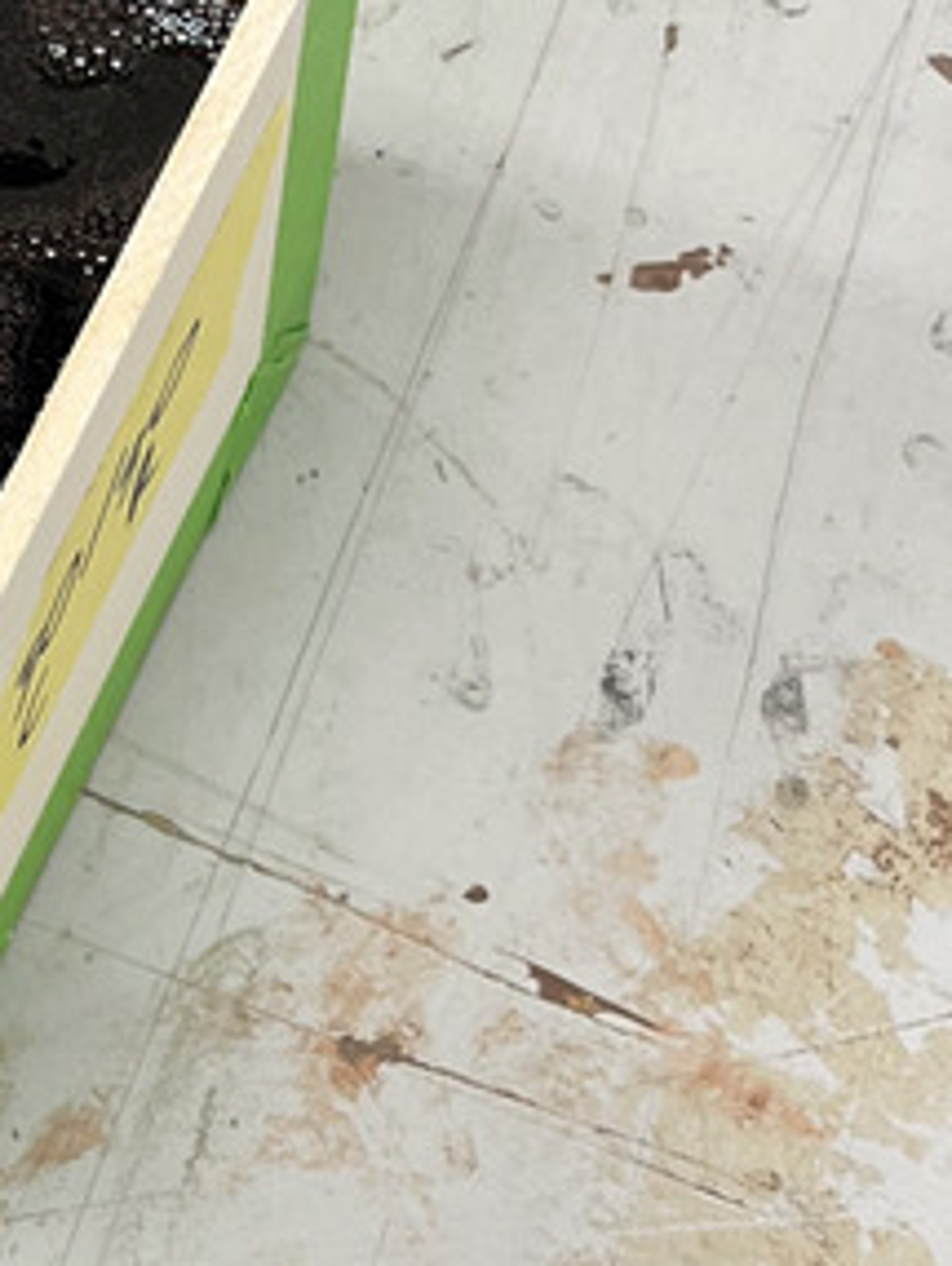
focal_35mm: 121
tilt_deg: -63.5
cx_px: -337
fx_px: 4430
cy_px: 463
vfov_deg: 16.2
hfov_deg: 11.9
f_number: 1.6
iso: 64
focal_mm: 5.1
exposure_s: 1/100
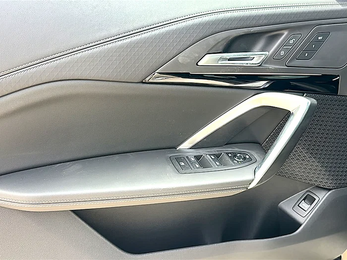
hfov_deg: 54.0
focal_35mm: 34
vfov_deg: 41.8
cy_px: 130
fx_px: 341
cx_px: 174
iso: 125
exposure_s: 1/509
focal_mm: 6.86
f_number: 1.78
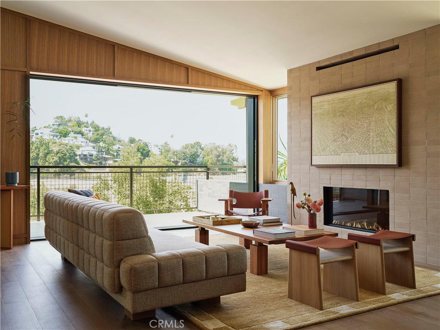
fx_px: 432
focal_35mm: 34
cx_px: 220
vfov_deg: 41.8
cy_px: 165
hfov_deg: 54.0
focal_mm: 42.5
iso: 100
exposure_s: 1/5
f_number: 11
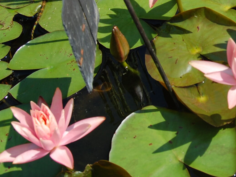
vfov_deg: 17.2
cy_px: 27
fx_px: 579
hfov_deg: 22.2
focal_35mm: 85
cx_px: 233
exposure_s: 1/320
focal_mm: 24
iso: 200
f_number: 9
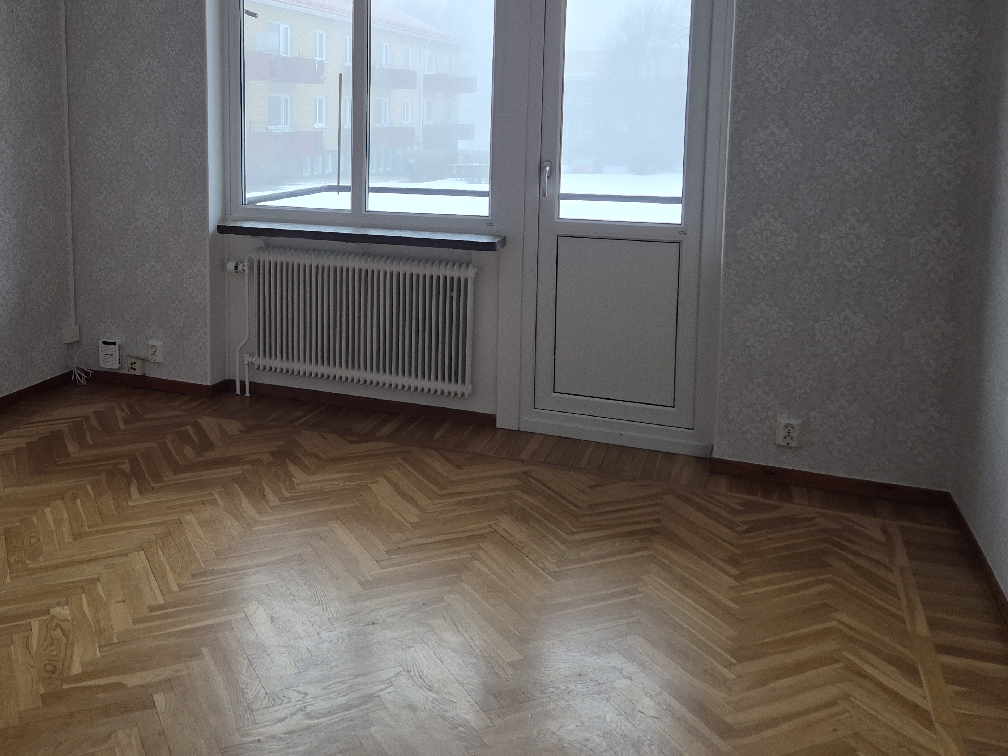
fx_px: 961
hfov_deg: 54.2
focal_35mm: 33
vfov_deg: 42.0
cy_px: 214
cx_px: 334
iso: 160
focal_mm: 5.4
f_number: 1.8
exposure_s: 1/100
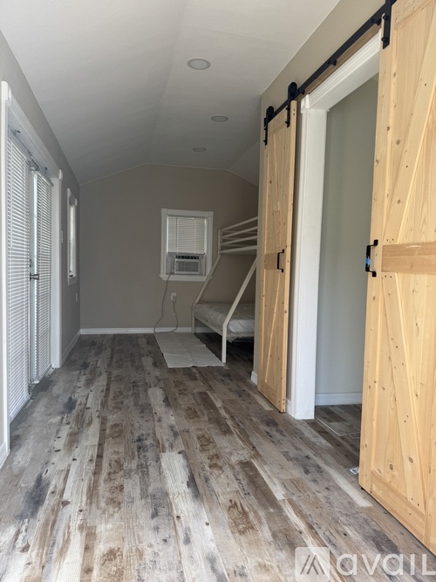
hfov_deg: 56.8
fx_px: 403
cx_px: 218
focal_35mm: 24
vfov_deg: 71.6
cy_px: 291
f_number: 1.78
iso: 64
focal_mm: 6.76
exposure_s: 1/183
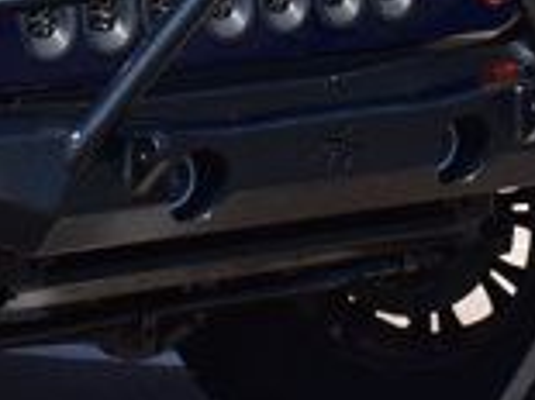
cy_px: -376
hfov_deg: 6.7
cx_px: 21
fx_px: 4574
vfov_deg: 4.9
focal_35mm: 296
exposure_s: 1/500
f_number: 11
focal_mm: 31
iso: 400
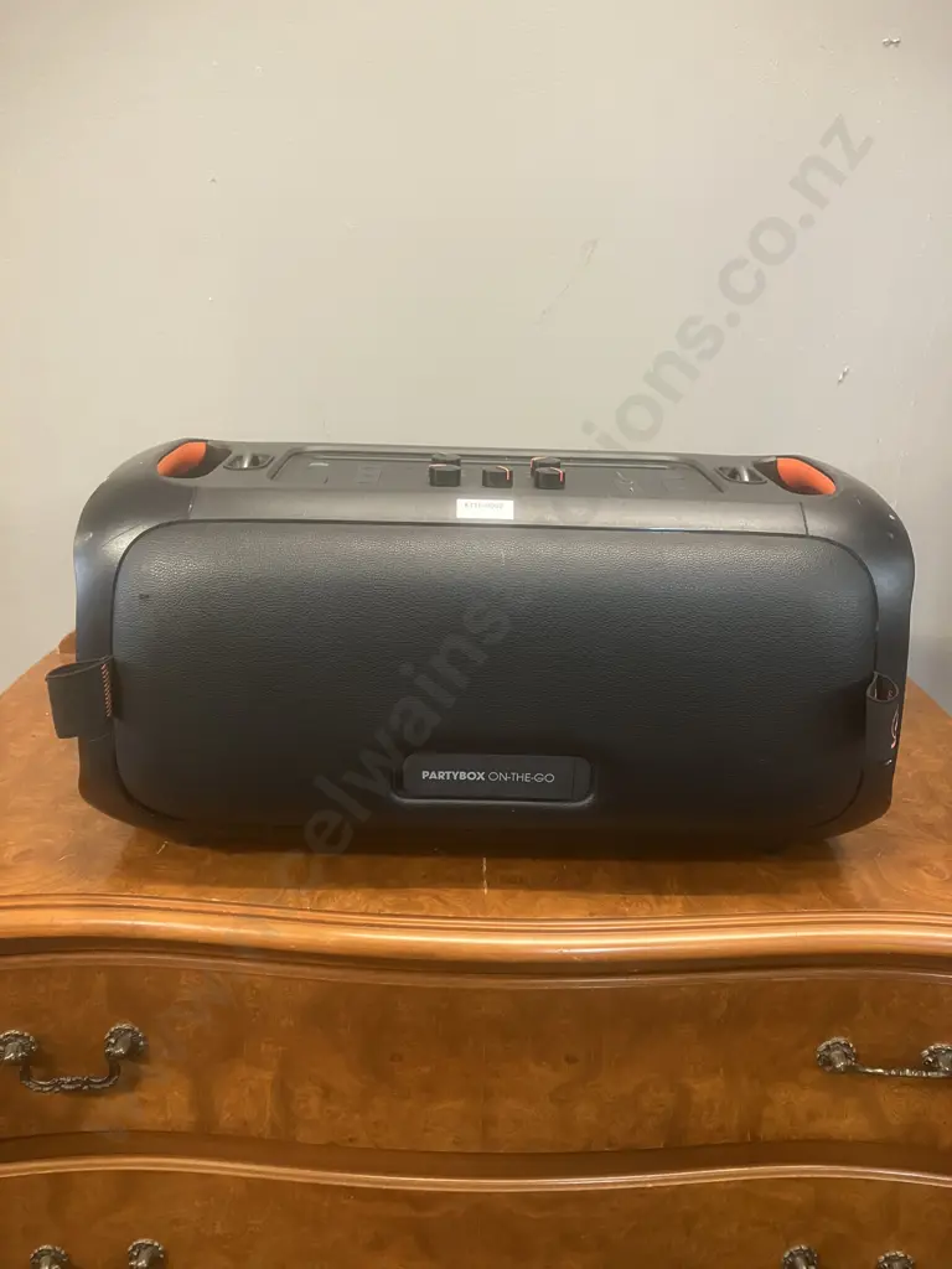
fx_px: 1027
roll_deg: -2.2
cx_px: 476
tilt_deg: -19.1
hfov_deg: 49.7
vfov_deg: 63.4
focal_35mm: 28
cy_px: 634
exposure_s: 1/33
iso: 250
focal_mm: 3.99
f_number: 1.8
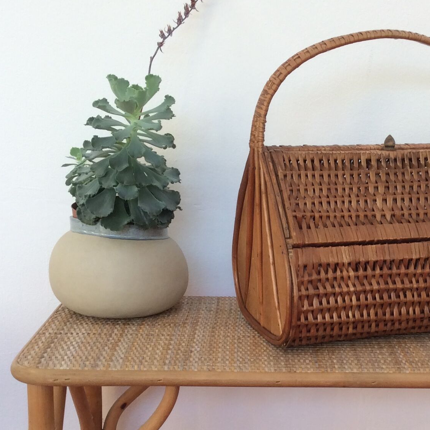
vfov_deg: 26.3
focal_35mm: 65
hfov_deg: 26.2
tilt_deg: -15.3
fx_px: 914
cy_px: 302
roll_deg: -1.1
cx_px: 319
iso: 32
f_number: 2.4
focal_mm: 3.3
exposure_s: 1/50
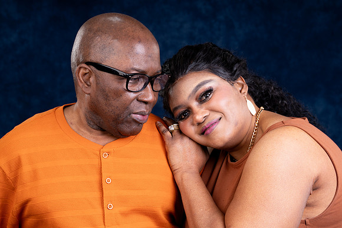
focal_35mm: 100
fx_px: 950
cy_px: 114
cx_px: 171
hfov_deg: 20.4
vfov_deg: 13.7
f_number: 10
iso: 125
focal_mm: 100
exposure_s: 1/200
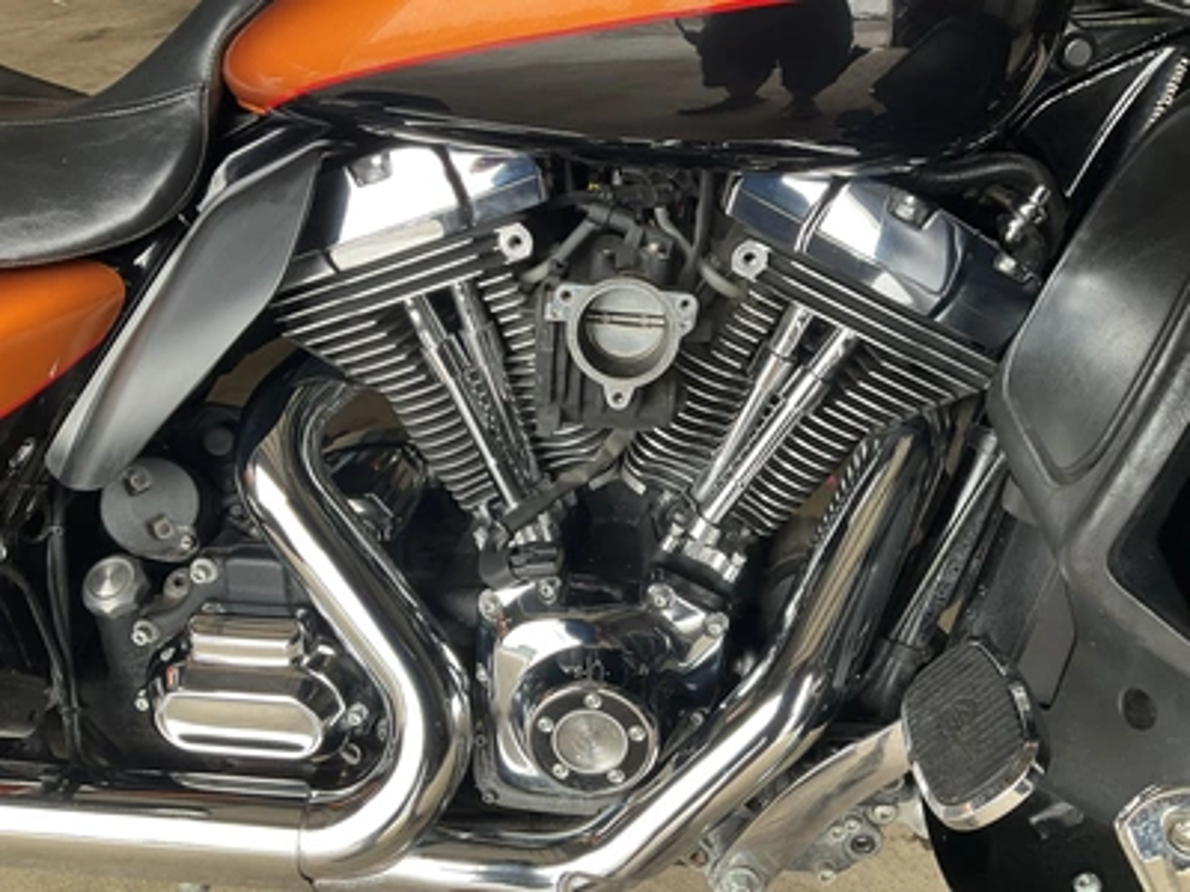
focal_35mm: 29
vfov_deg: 48.2
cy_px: 446
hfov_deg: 61.7
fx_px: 997
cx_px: 595
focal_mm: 3
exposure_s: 1/122
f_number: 1.8
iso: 40
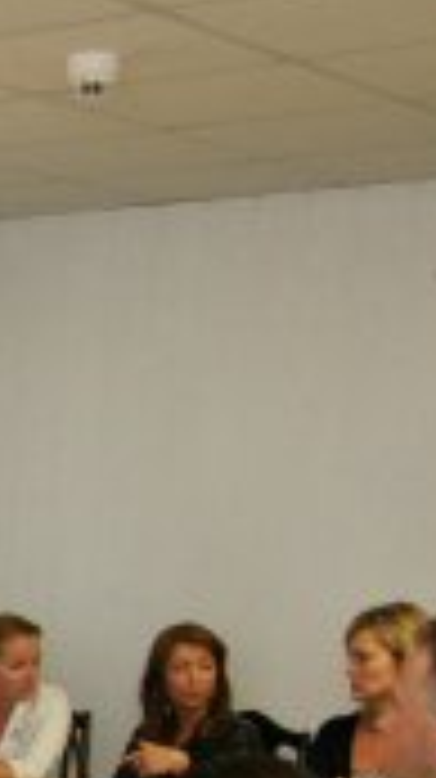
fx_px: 2019
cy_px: 839
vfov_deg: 20.8
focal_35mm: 98
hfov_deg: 10.6
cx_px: -598
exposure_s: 1/60
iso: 800
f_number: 5.6
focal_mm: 18
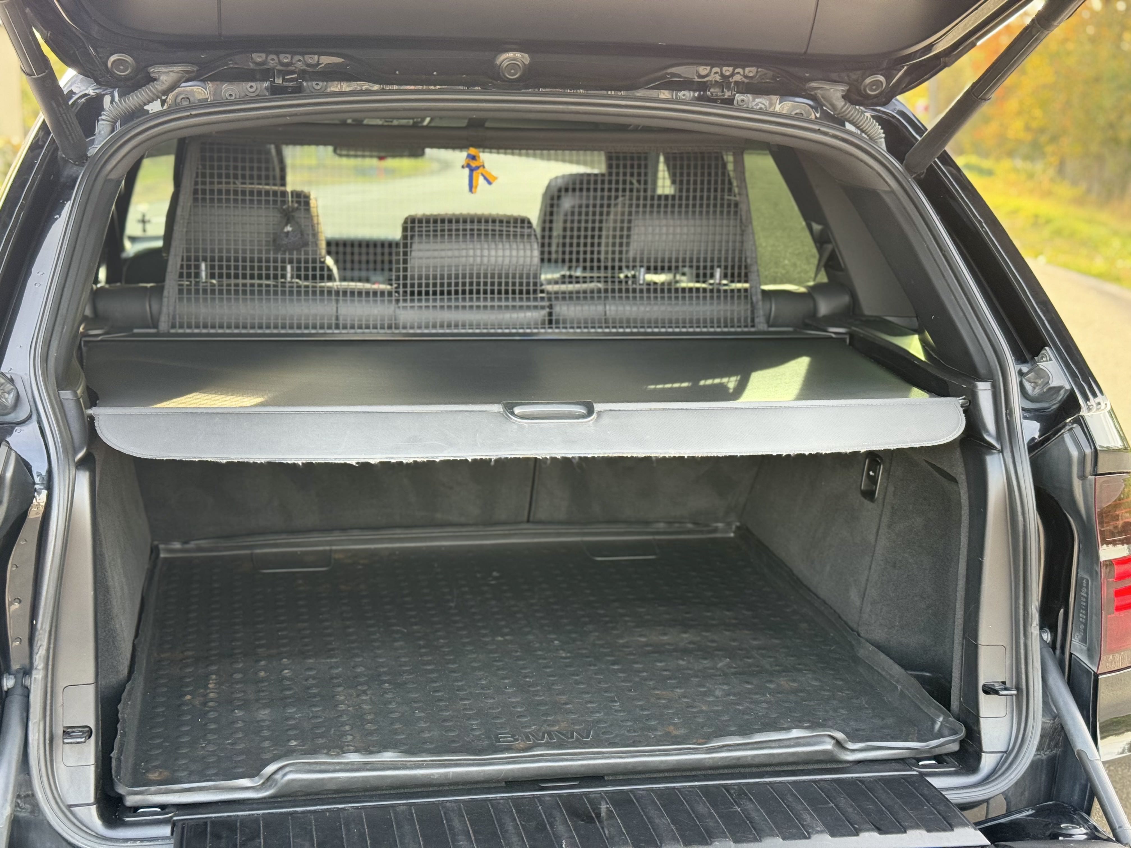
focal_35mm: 48
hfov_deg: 39.7
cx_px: 566
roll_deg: -0.9
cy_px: 424
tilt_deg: -9.7
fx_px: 1568
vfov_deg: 30.3
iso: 100
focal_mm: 6.76
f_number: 1.78
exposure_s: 1/100
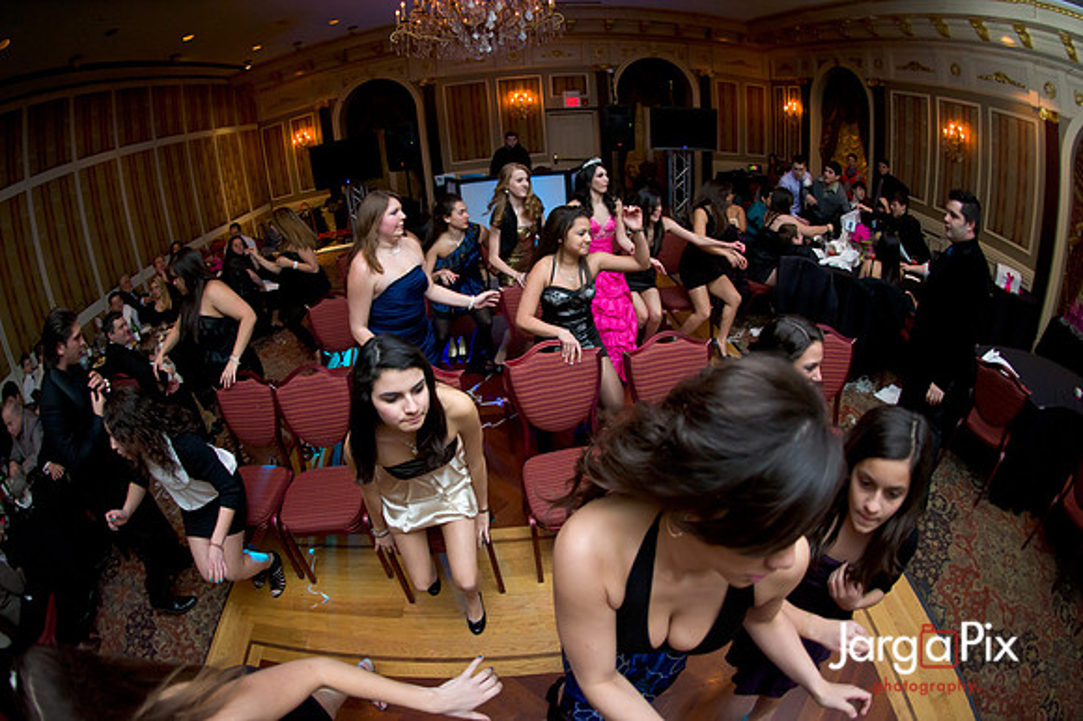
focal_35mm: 16
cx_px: 542
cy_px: 360
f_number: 3.2
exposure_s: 1/125
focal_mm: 16
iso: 3200
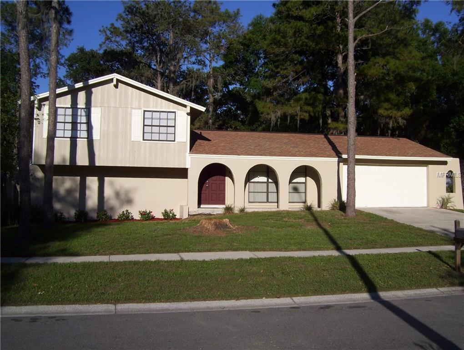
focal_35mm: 36
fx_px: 483
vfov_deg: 39.7
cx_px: 232
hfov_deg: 51.3
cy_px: 175
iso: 80
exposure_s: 1/800
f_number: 4.8
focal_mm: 6
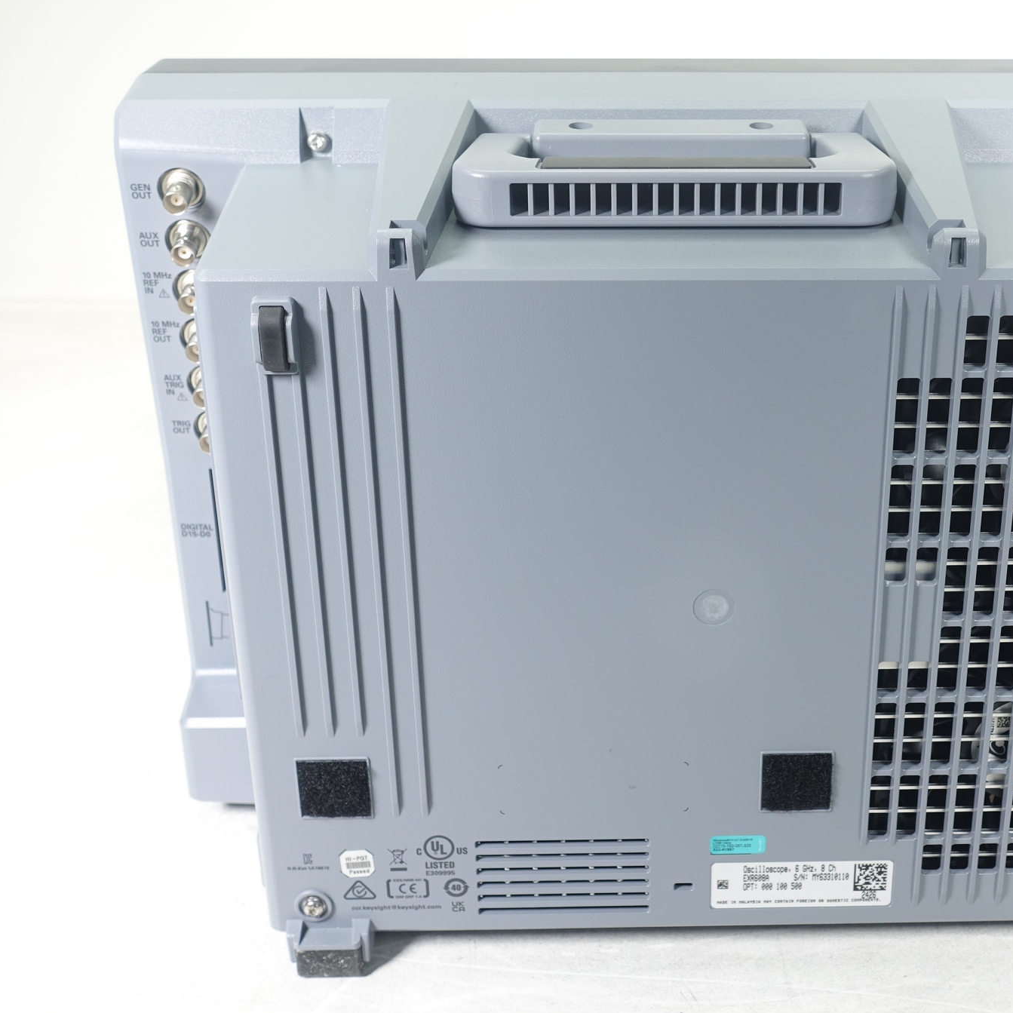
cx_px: 697
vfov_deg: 30.0
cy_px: 506
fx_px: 1887
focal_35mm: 57
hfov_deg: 29.8
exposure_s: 1/80
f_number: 3.5
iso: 125
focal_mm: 16.17
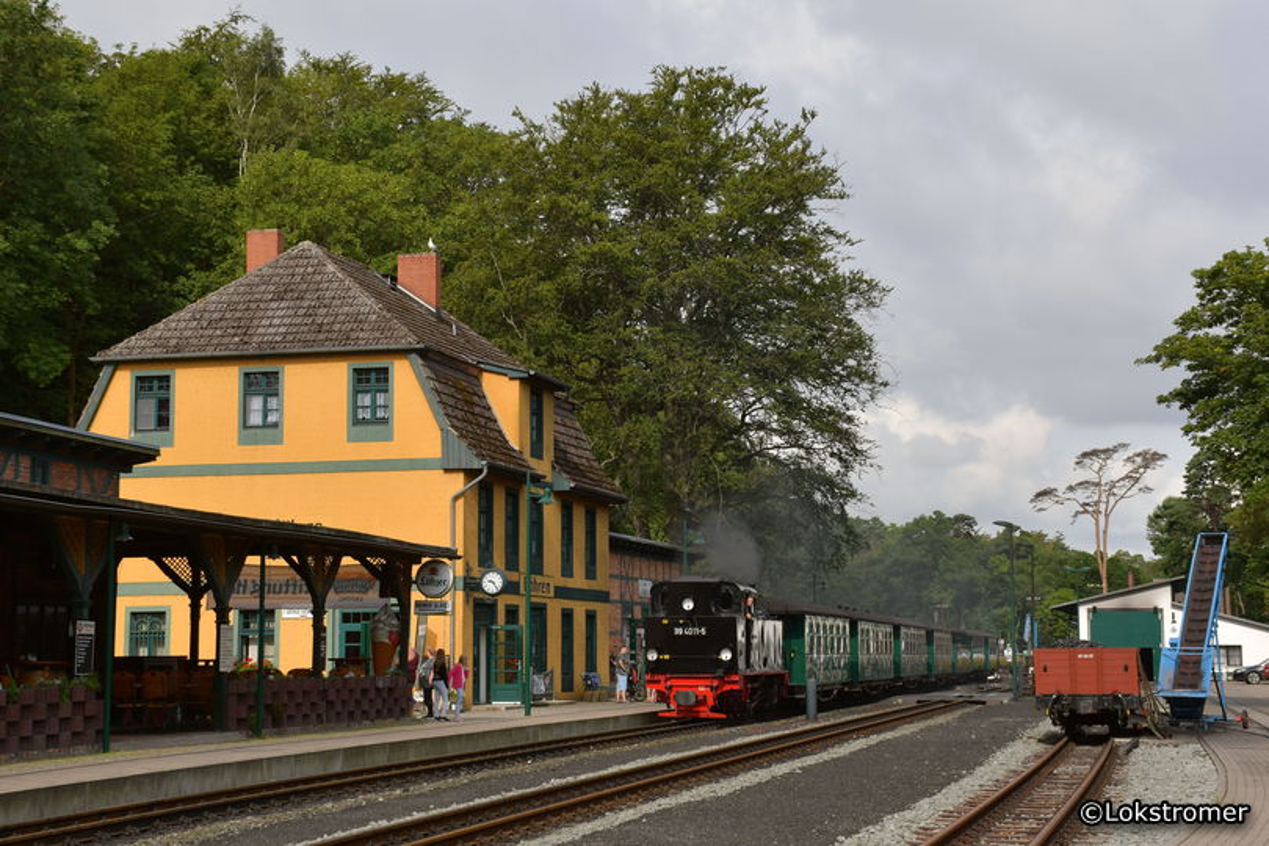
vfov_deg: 23.8
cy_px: 423
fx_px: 2009
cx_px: 634
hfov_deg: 35.1
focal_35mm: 57
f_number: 8
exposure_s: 1/640
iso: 200
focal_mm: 38
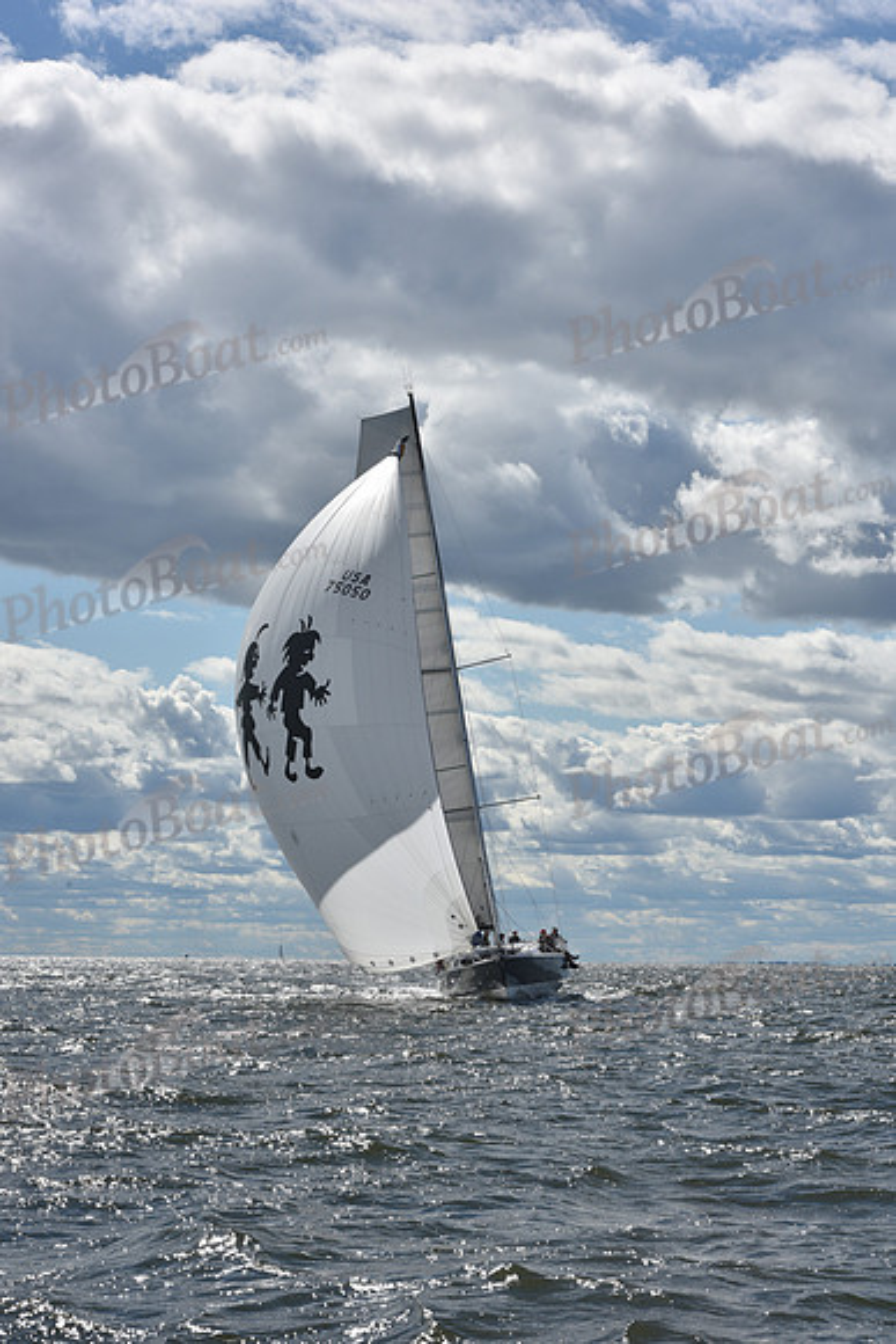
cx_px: 448
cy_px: 672
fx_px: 3209
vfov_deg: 23.6
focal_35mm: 86
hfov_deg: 15.9
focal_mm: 86
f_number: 14
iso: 250
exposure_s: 1/640
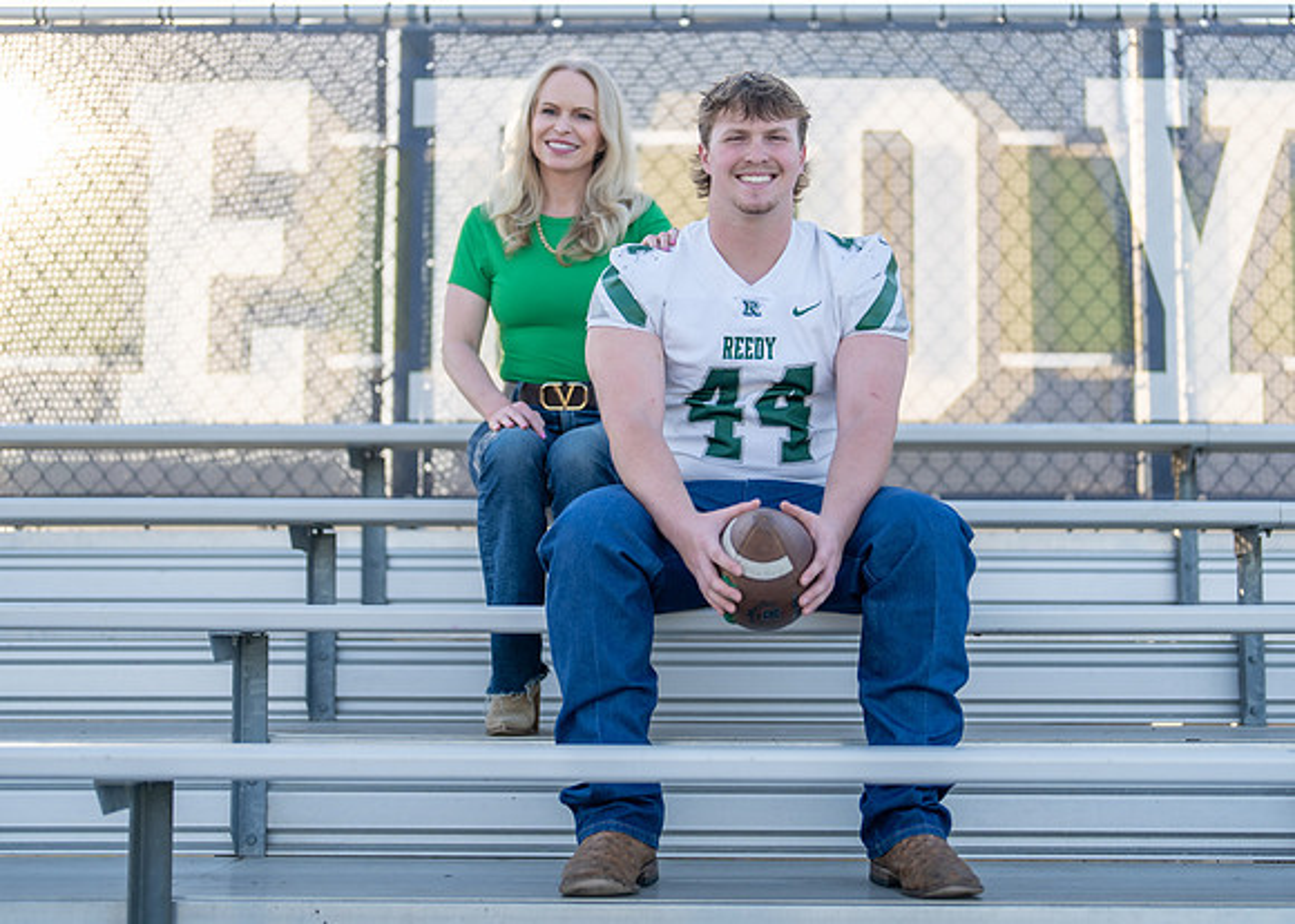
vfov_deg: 23.4
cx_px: 702
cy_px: 415
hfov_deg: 32.4
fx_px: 2228
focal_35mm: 61
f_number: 1.2
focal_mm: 50
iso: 100
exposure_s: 1/1600
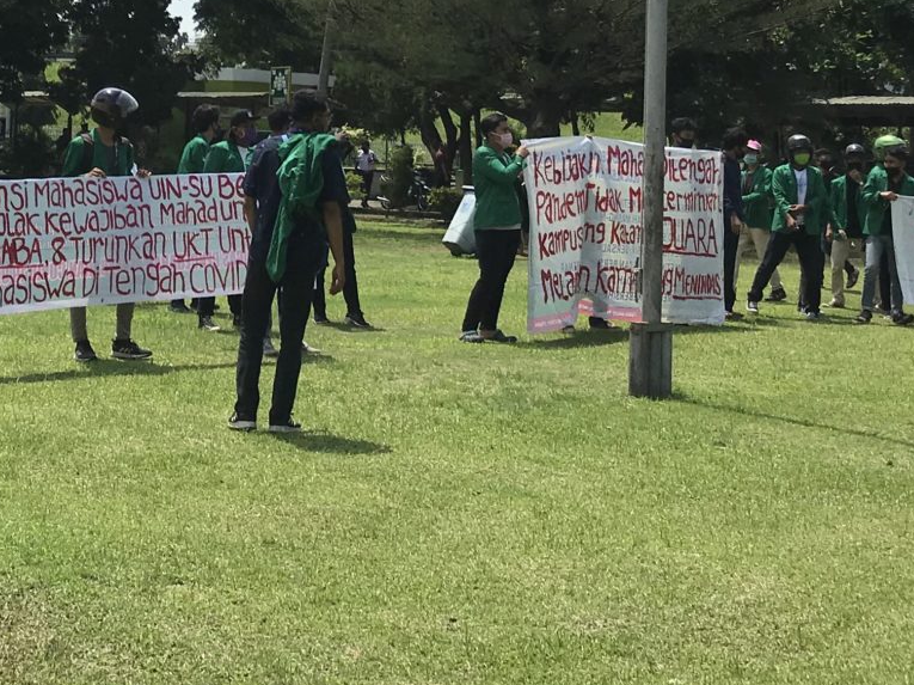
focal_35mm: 75
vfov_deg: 19.1
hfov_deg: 25.6
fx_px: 1979
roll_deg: +0.3
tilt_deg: +8.2
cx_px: 183
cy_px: -6
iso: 20
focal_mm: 3.99
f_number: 1.8
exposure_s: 1/4566
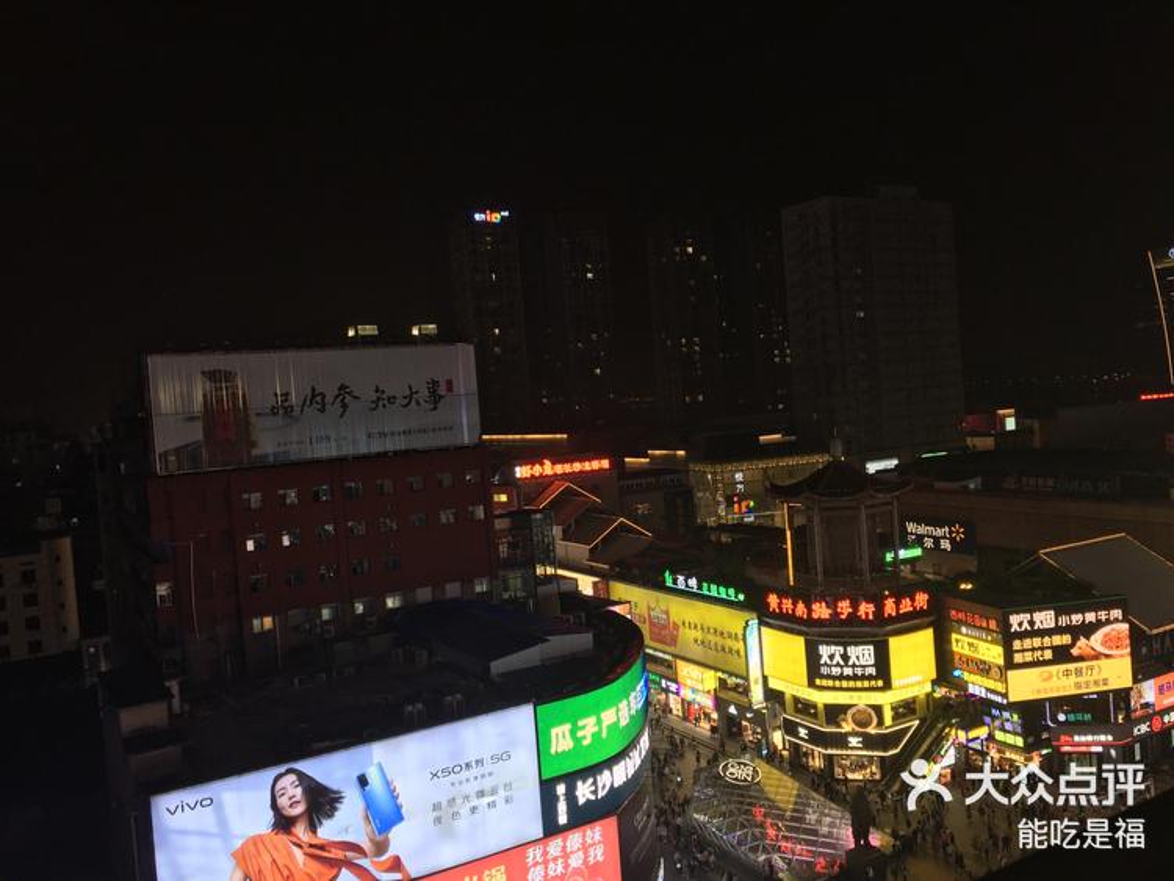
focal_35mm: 29
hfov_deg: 61.6
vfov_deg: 48.3
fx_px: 984
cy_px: 440
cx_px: 587
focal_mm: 4.15
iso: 32
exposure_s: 1/50
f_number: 2.2
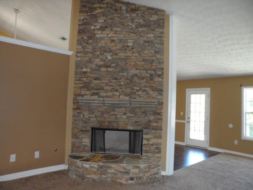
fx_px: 190
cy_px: 95
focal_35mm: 26
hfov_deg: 67.3
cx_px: 126
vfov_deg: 53.1
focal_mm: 4.9
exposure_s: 1/45
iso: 320
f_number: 3.3
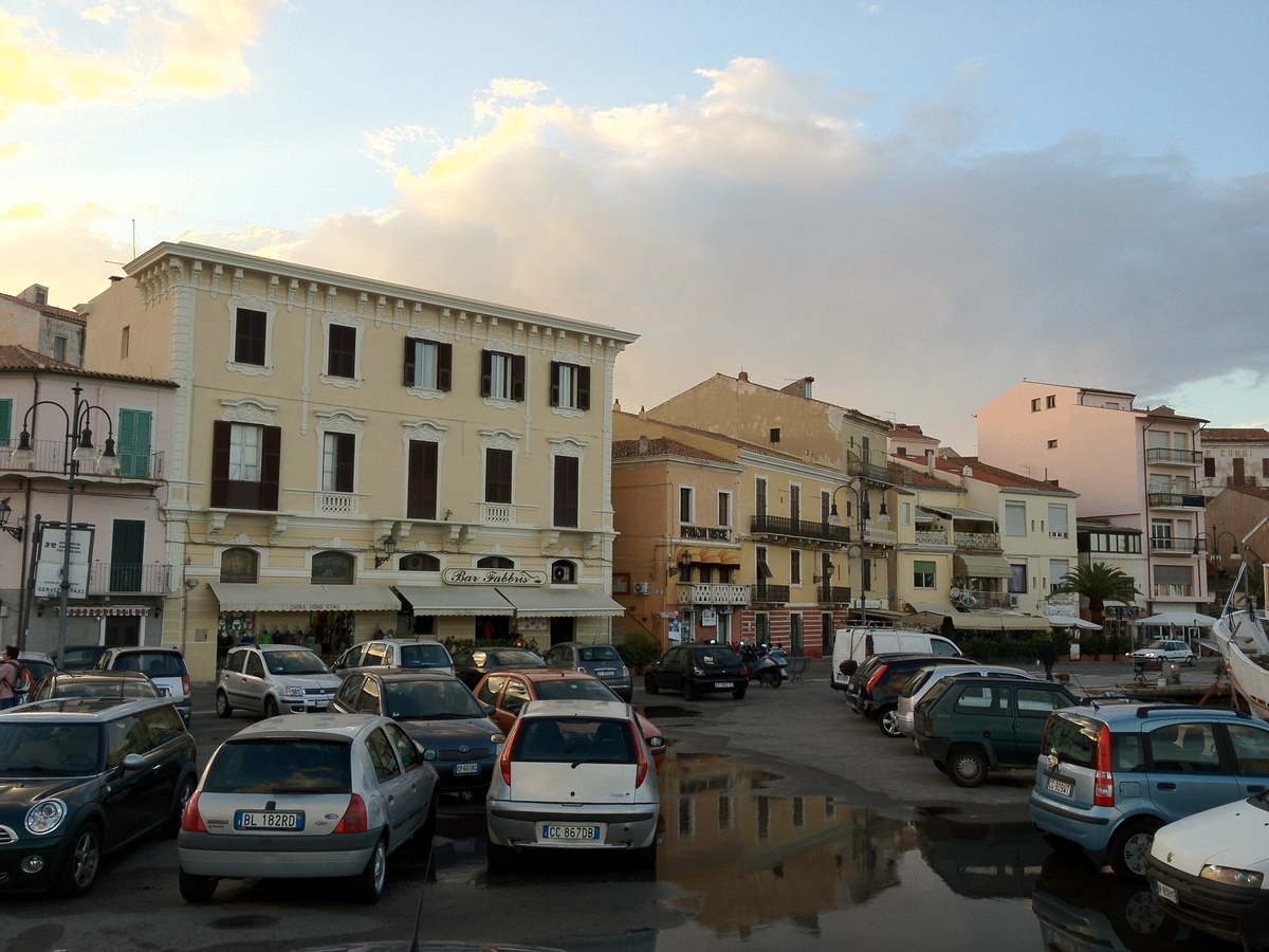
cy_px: 476
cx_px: 634
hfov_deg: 52.6
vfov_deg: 40.7
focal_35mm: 35
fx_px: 1283
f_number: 2.4
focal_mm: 4.28
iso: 64
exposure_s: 1/207
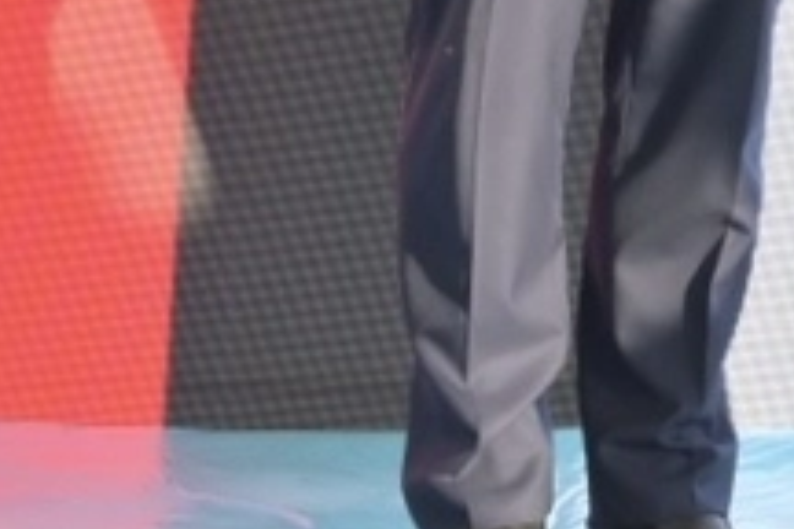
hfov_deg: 14.1
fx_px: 2448
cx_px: 1779
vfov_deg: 11.3
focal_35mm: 111
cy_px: -478
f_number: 6.3
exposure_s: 1/250
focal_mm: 24
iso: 500
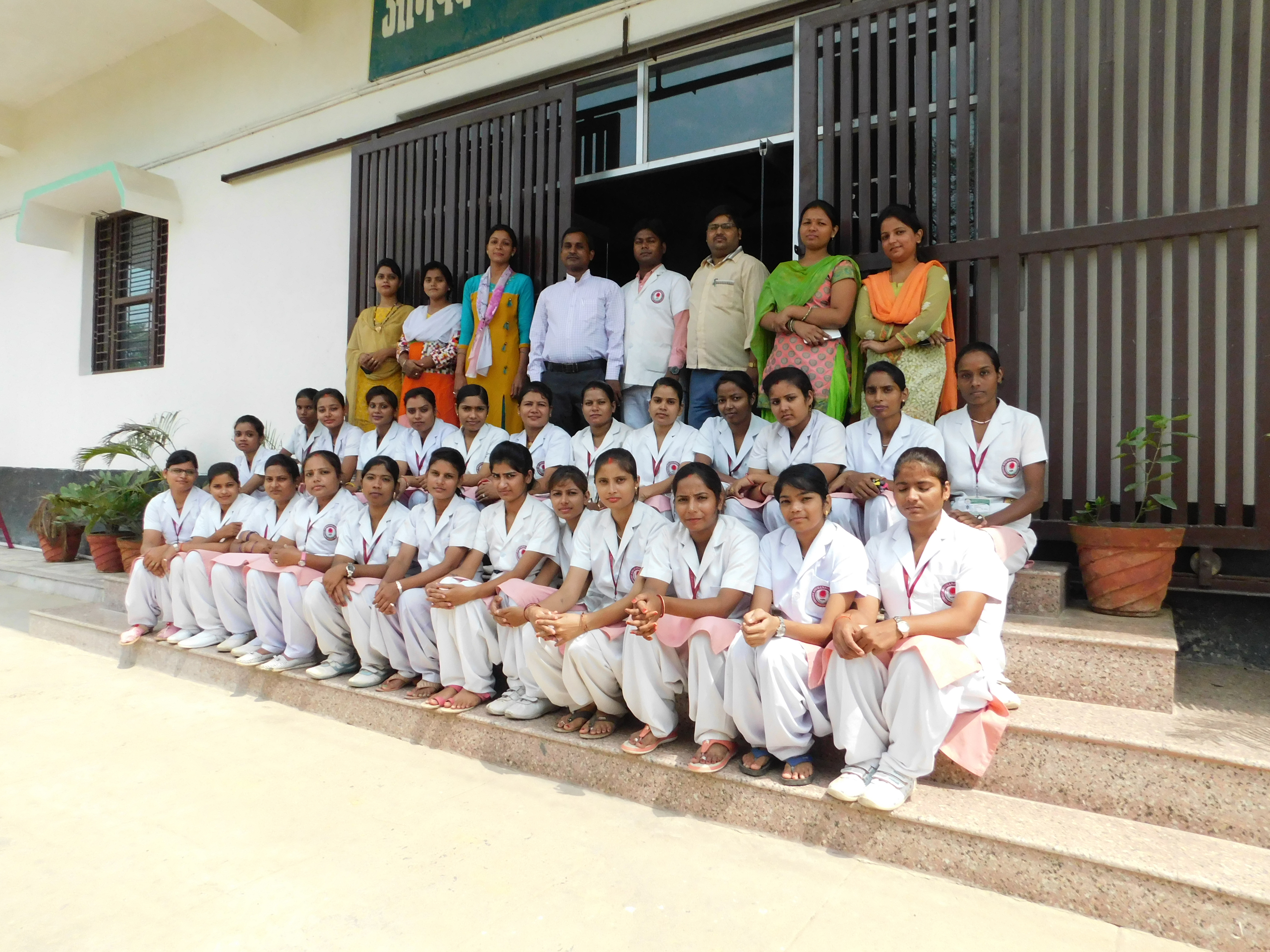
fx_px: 844
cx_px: 635
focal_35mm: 23
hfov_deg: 73.9
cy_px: 476
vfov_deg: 58.9
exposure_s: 1/640
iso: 400
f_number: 6
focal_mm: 4
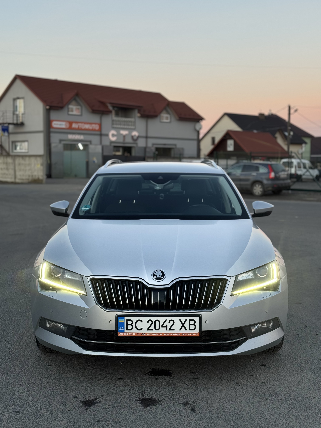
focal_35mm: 48
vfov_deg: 39.7
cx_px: 160
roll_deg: -0.5
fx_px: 593
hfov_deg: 30.3
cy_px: 214
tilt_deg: -4.2
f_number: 1.78
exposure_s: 1/221
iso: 64
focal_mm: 6.76
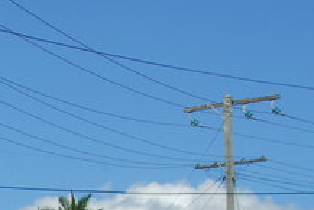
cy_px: 318
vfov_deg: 8.1
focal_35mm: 166
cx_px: -266
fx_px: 1449
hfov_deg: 11.4
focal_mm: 24
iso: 100
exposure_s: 1/60
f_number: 16
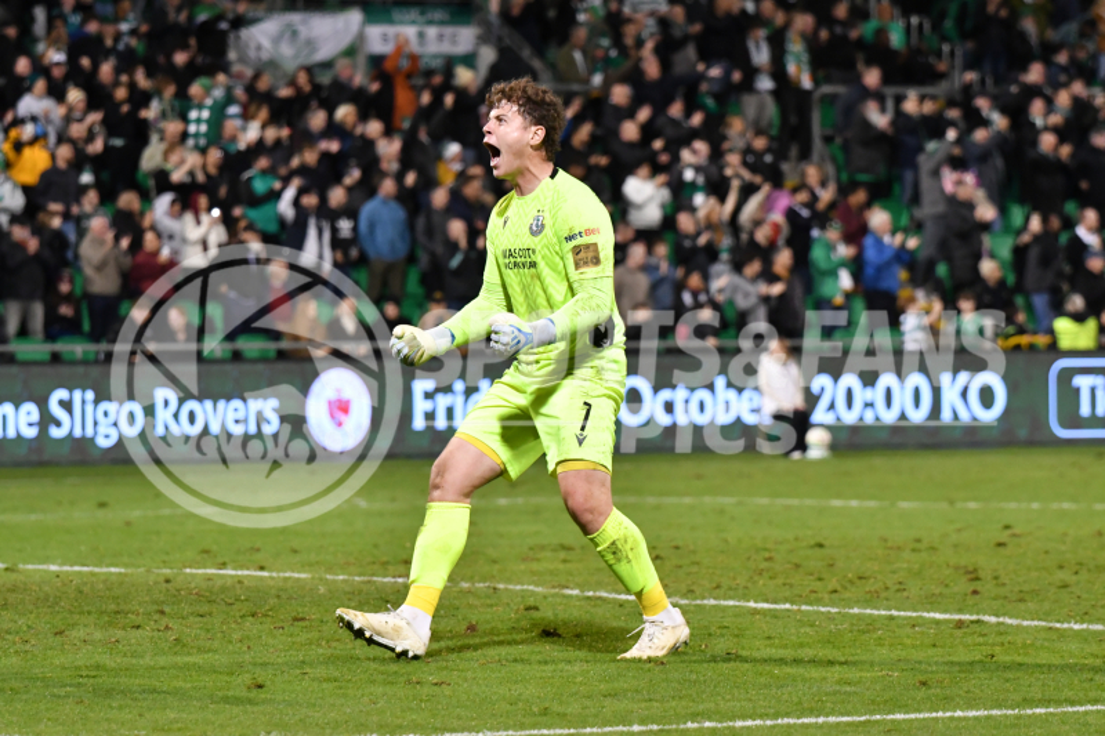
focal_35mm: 232
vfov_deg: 5.9
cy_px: 368
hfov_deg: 8.9
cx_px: 552
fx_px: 7135
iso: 4500
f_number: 4
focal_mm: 155
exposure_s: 1/1000
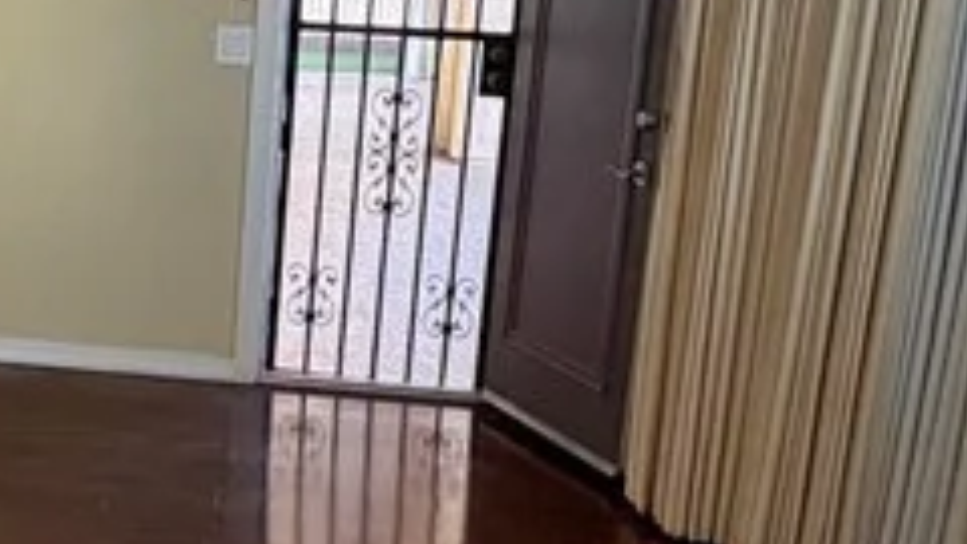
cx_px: 97
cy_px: 262
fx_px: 1667
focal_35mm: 65
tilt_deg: -13.1
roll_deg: -2.1
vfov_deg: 18.5
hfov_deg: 30.9
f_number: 2.2
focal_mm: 2.22
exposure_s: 1/60
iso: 320
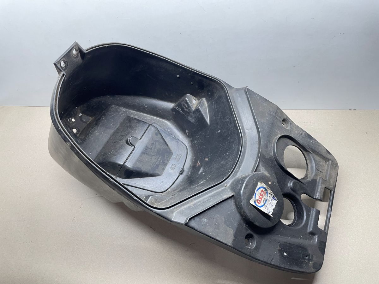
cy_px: 142
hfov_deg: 67.3
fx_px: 285
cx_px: 190
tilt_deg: -52.2
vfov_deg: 53.1
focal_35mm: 26
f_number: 1.6
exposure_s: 1/50
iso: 80
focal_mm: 4.2
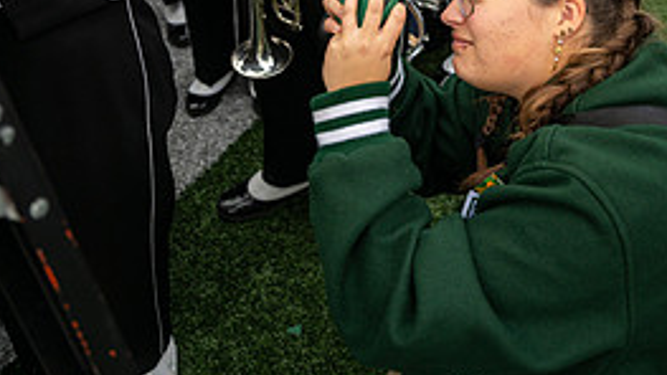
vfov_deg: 24.5
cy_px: -99
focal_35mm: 43
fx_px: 761
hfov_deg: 47.4
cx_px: 340
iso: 200
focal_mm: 24
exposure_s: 1/500
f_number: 2.8
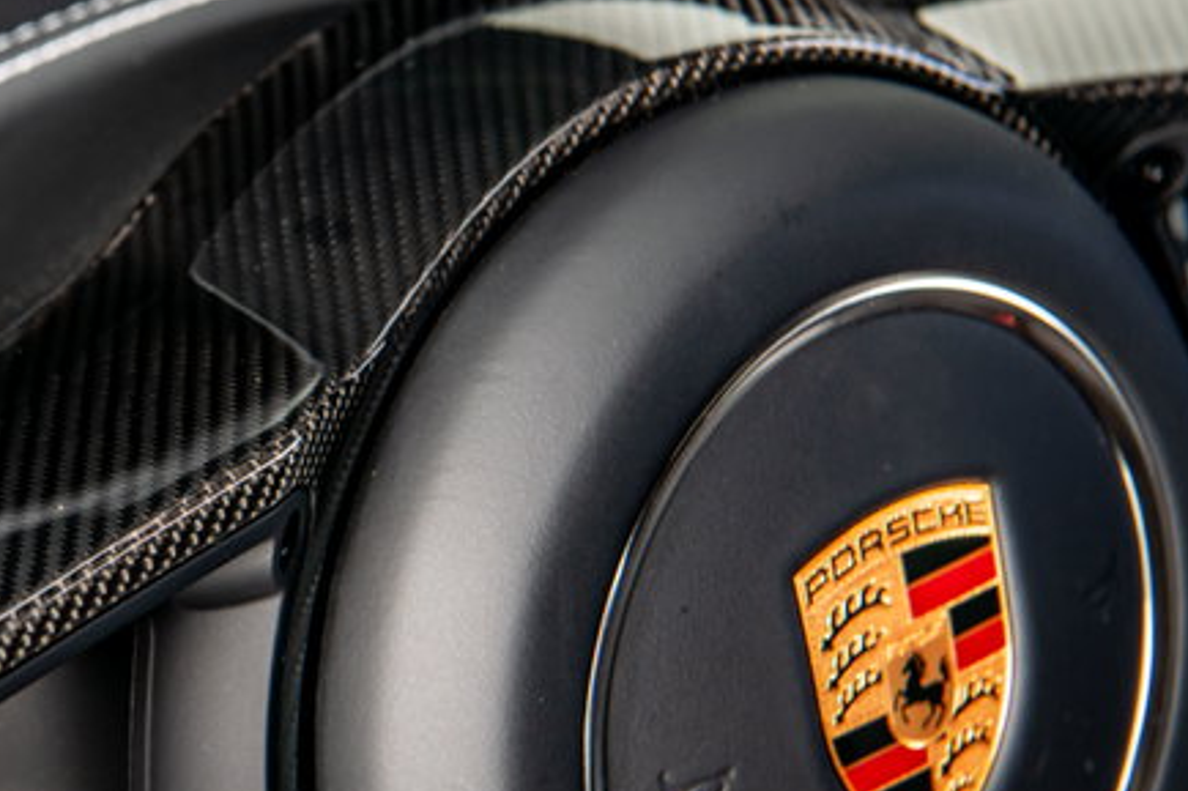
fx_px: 4090
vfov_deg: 11.0
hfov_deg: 16.4
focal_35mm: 124
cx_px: 175
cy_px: 460
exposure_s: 1/125
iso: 200
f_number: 9
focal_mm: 70
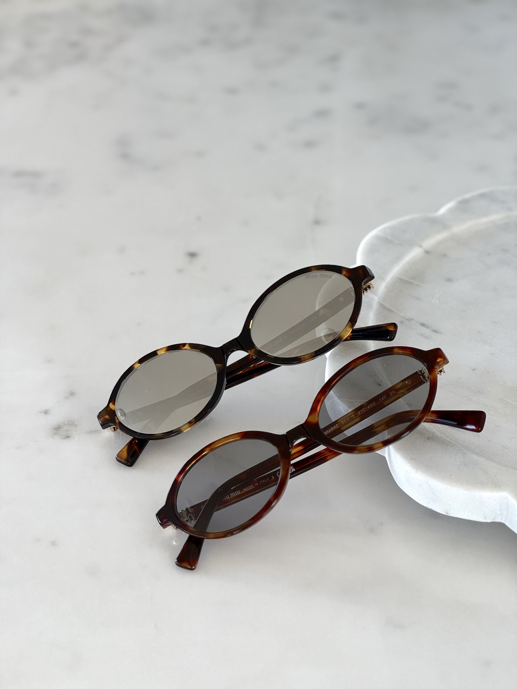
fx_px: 1533
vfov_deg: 25.3
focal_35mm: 77
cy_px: 344
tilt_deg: -37.1
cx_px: 258
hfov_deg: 19.1
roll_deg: +1.0
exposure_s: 1/60
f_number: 2.8
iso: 250
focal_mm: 9
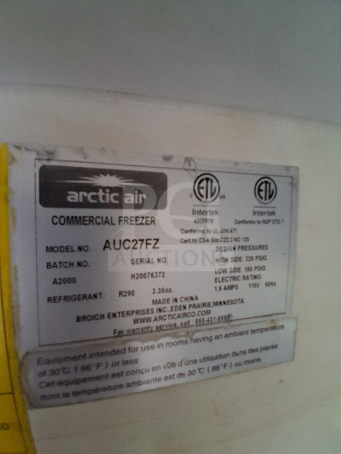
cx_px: 170
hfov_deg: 74.7
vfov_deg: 91.0
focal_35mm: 17
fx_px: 223
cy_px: 227
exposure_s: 1/24
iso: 800
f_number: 2.2
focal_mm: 1.4
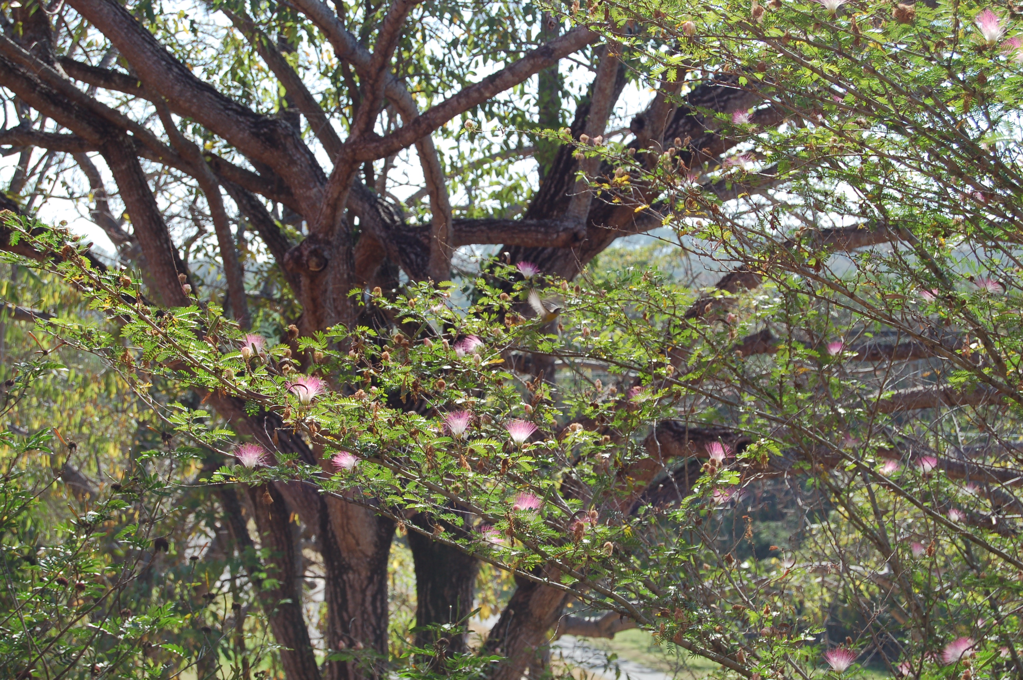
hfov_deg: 26.0
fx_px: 2215
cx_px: 512
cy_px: 340
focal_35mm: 78
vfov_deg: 17.5
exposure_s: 1/200
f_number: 7.1
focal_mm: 52
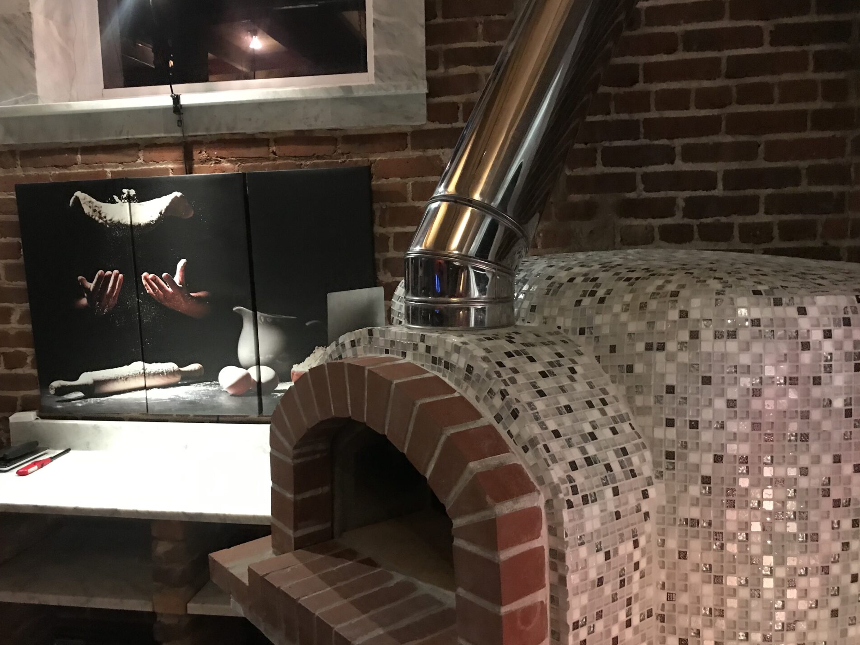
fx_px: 745
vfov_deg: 46.8
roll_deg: +1.1
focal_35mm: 30
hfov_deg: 59.9
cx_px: 404
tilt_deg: -7.6
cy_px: 337
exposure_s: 1/4
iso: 100
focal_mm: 3.99
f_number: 1.8
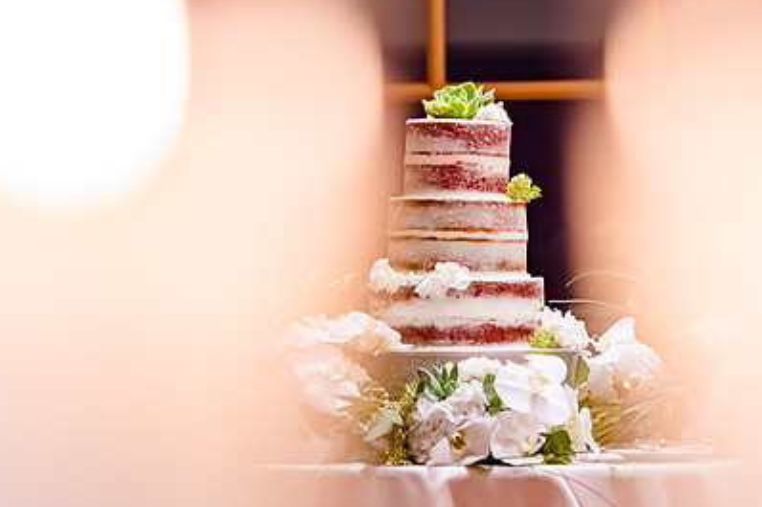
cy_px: 255
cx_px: 471
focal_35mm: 206
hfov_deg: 10.0
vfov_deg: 6.7
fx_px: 4358
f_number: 2.8
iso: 1600
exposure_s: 1/40
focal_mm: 90
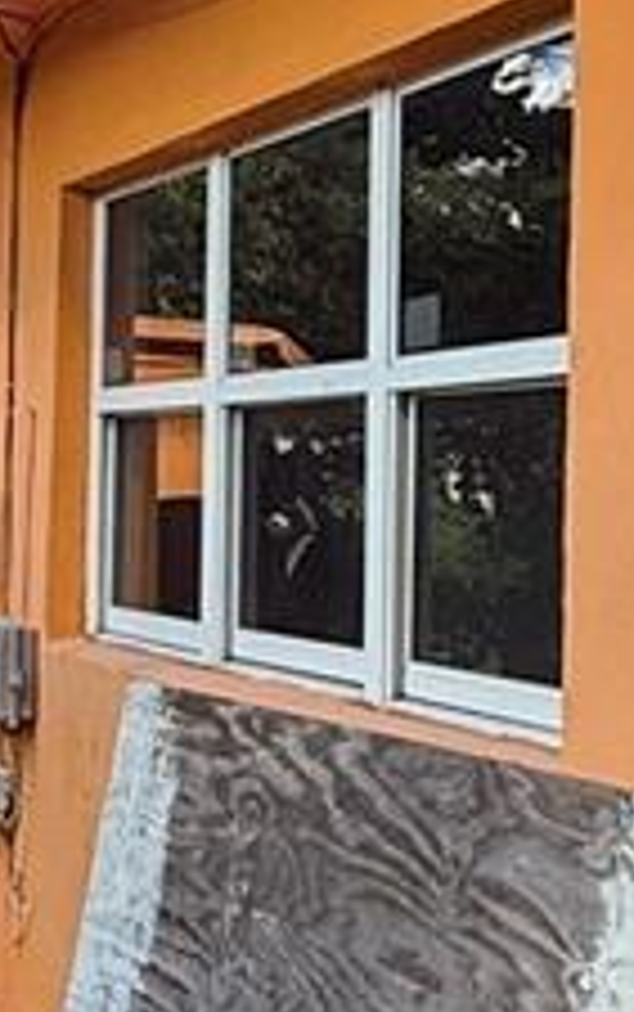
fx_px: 2180
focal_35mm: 79
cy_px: 382
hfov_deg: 16.5
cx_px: 193
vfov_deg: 26.1
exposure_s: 1/234
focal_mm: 2.22
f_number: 2.2
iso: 64
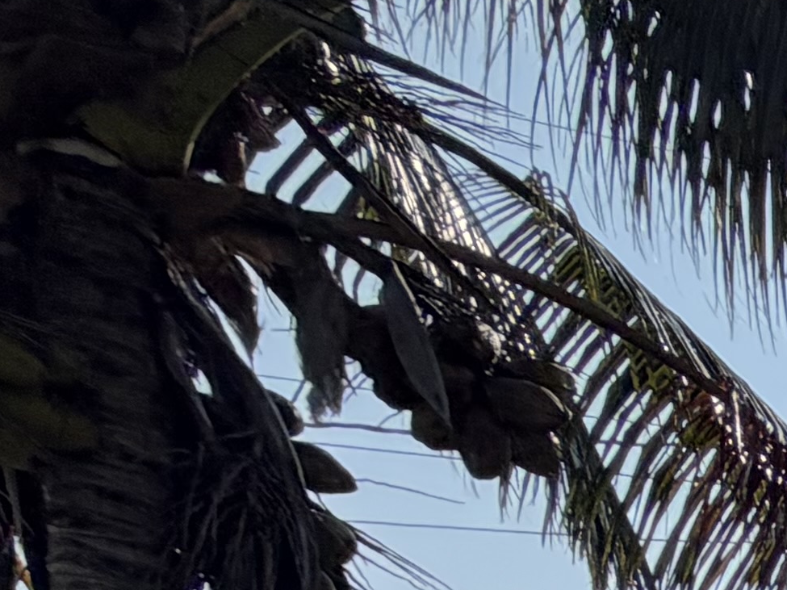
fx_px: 1864
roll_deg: +1.0
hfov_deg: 12.8
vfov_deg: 12.5
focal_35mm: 82
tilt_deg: -6.8
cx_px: 2171
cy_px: 1550
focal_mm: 2.22
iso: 32
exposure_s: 1/1795
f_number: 2.2
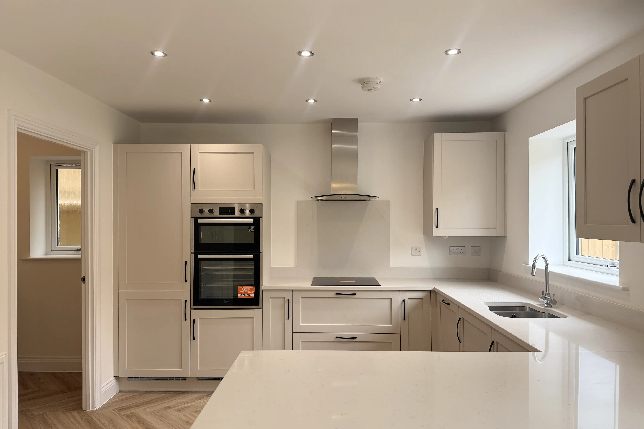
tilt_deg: -0.4
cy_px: 221
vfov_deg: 51.3
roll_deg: -0.7
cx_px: 322
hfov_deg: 71.5
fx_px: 447
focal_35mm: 25
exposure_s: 1/262
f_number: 1.78
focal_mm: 6.76
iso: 64
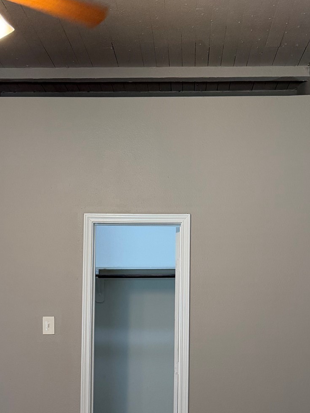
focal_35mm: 50
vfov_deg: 37.4
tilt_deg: -0.1
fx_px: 597
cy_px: 301
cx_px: 169
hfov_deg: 29.1
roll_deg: -0.6
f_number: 1.78
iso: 400
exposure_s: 1/120
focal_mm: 6.76
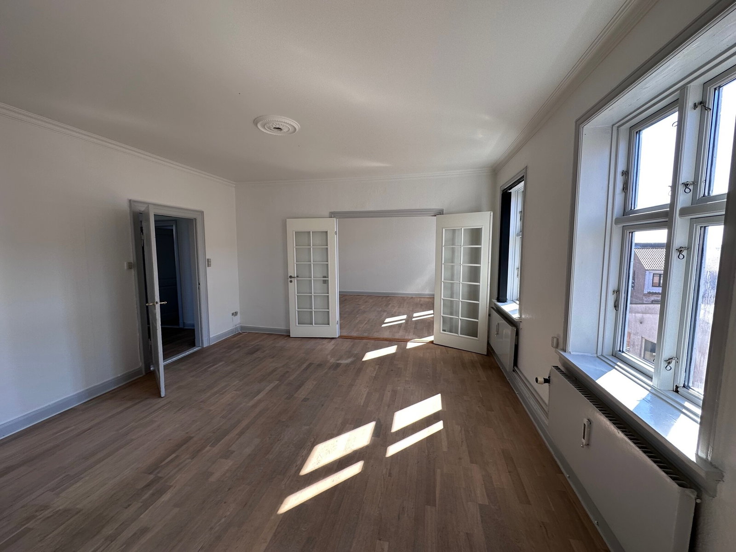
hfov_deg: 102.1
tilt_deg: -5.4
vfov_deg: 85.7
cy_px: 276
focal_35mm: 14
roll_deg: +0.1
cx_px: 368
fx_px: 298
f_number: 2.2
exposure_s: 1/157
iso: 40
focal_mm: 2.22
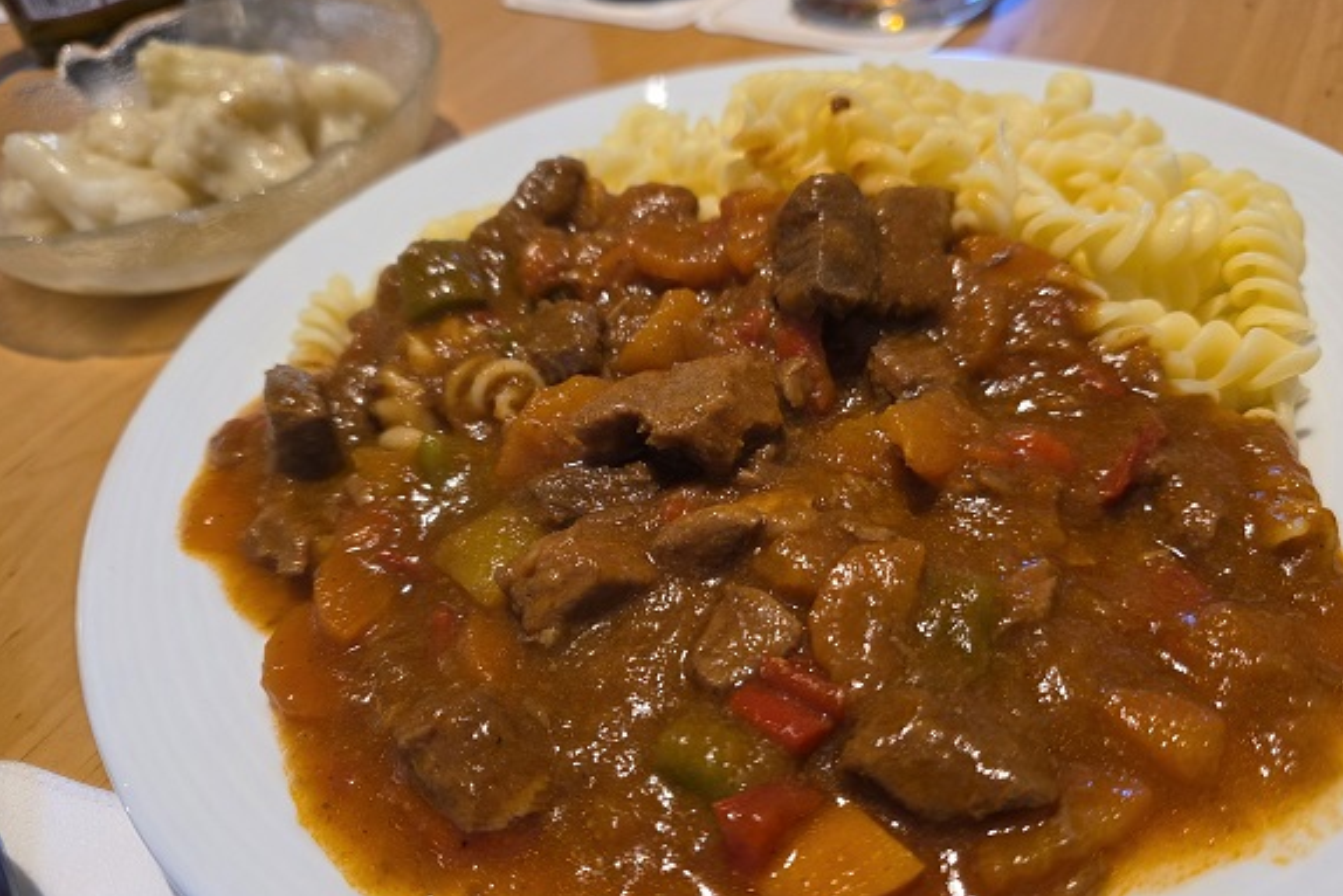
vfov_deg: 51.3
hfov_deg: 71.5
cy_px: 475
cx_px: 686
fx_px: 933
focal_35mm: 25
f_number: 1.7
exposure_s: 1/100
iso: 320
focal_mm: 6.3
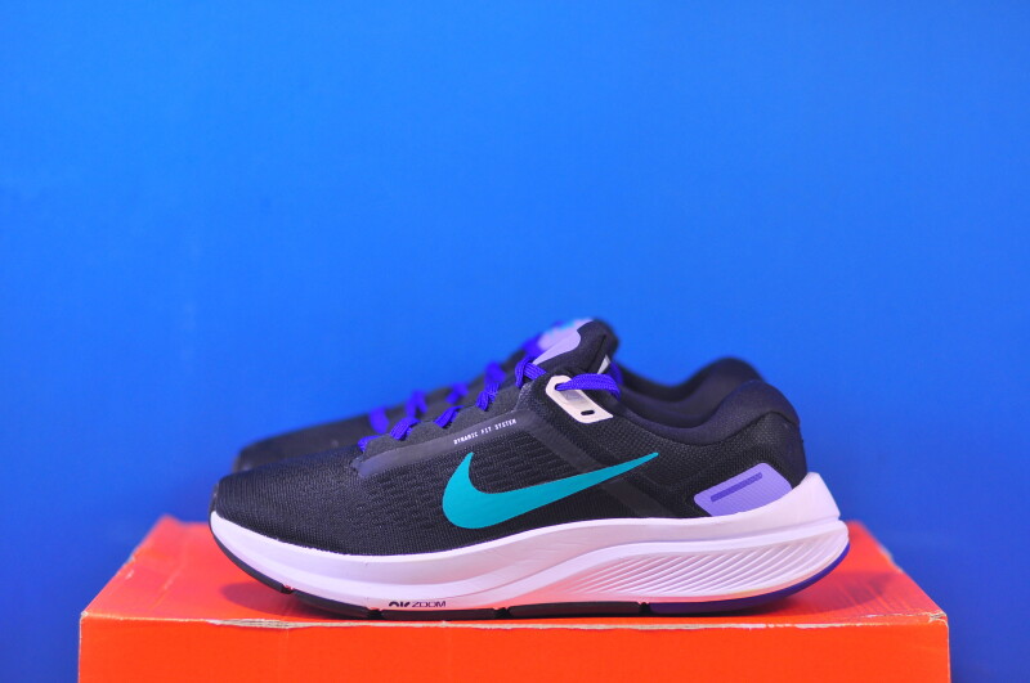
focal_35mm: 75
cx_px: 515
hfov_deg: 27.0
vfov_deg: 18.1
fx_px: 2143
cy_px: 342
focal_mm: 50
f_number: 2.2
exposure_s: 1/320
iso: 250
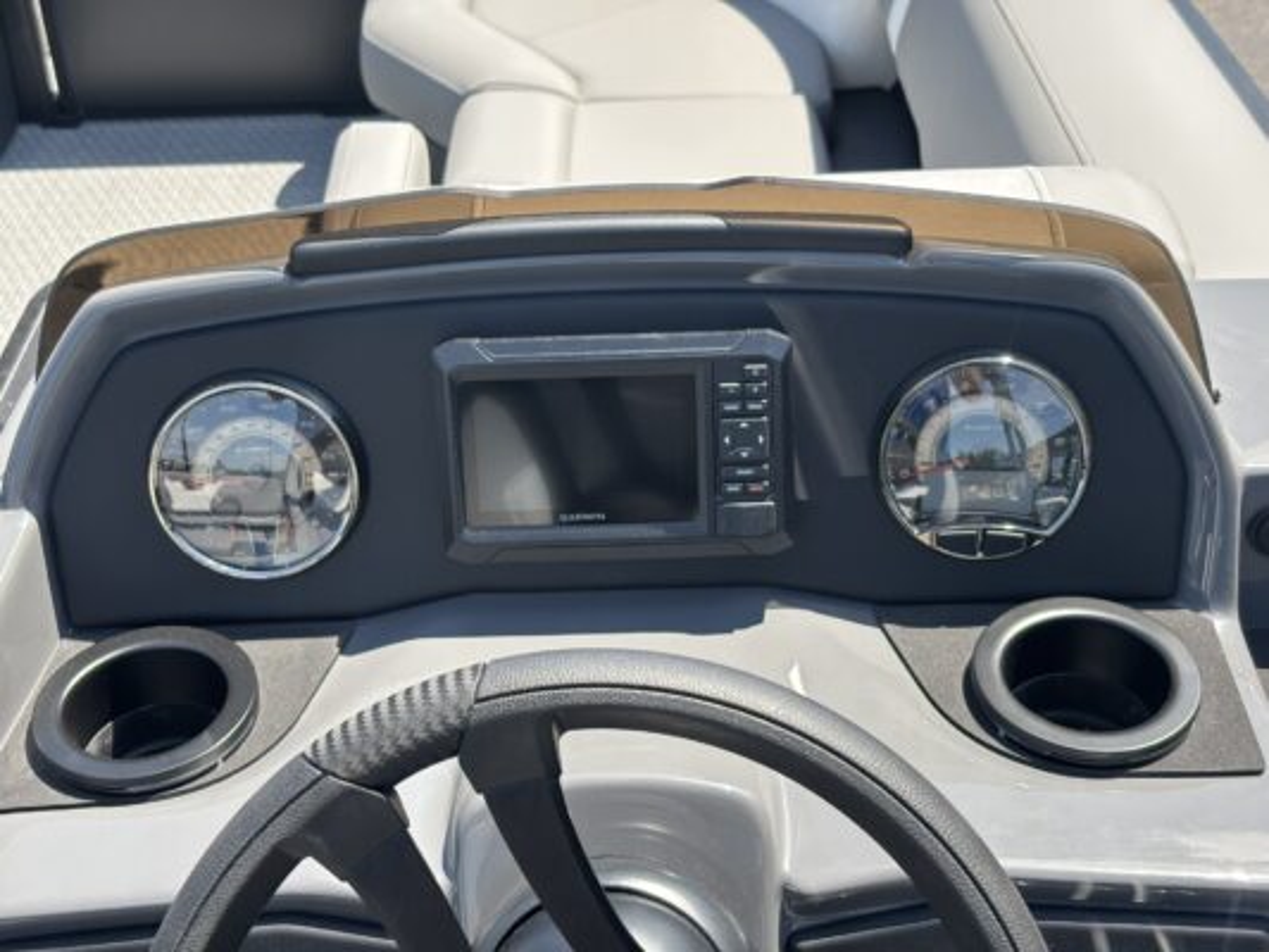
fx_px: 1907
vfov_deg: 28.0
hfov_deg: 36.8
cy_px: 476
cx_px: 634
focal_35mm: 52
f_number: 1.6
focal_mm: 5.96
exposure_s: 1/670
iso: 32
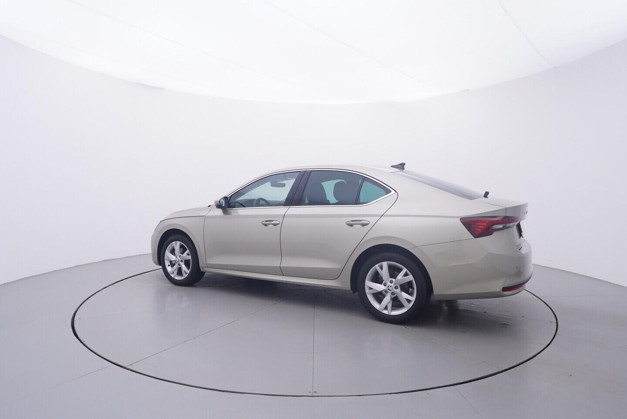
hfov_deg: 77.3
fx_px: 392
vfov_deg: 56.2
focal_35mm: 22
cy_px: 210
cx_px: 314
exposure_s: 1/80
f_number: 5
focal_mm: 15
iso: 200
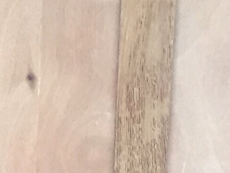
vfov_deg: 7.3
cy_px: -185
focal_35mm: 195
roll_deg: -0.7
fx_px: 1296
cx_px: -89
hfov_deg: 9.9
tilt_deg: -18.9
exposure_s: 1/33
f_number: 2.2
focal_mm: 4.15
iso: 64
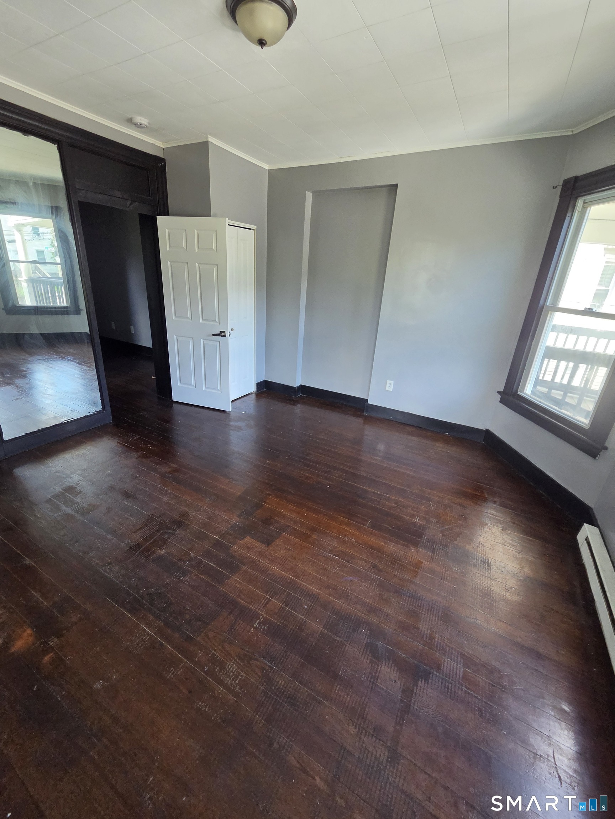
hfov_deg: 89.9
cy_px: 410
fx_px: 308
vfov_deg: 106.2
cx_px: 308
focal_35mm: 13
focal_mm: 2.2
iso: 320
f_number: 2.2
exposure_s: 1/120
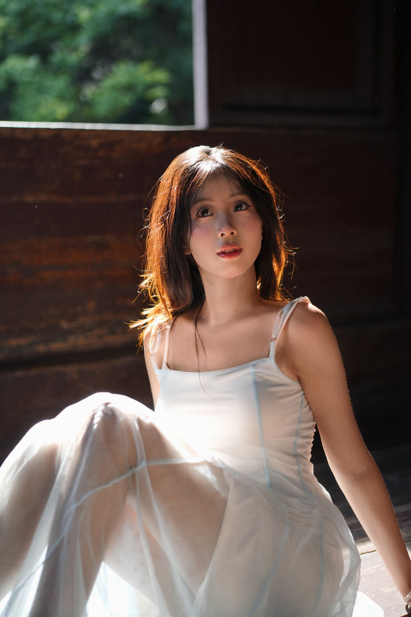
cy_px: 308
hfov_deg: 27.0
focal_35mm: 50
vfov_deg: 39.6
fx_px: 856
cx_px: 206
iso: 400
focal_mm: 50
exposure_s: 1/1600
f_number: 2
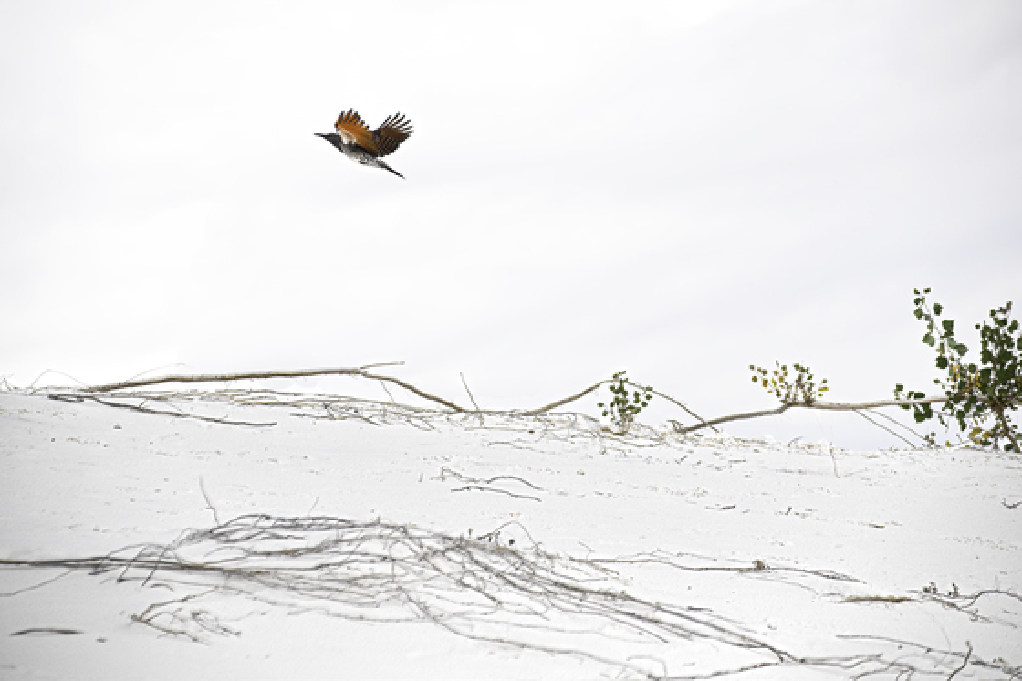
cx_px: 511
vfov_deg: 5.9
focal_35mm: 232
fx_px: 6598
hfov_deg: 8.9
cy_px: 340
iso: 1600
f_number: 8
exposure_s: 1/4000
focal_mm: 155
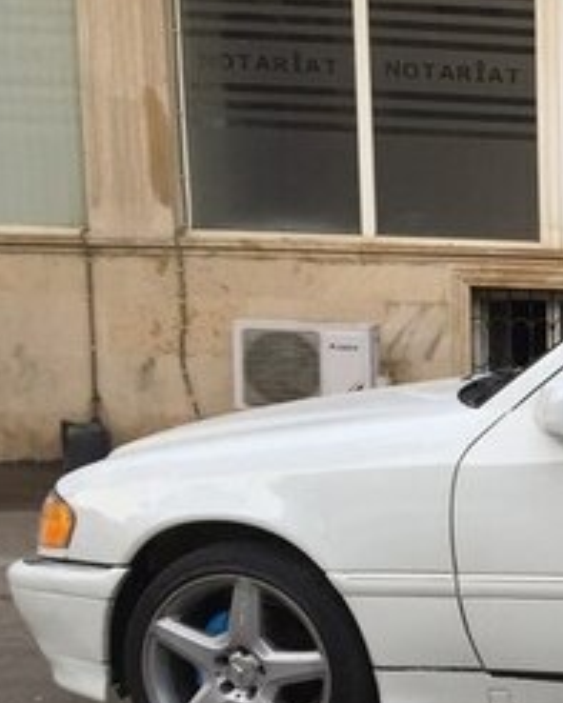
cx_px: 920
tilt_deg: -10.1
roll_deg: -2.3
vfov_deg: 24.7
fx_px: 1582
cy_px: 539
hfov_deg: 17.5
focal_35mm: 76
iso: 50
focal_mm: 4.15
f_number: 2.2
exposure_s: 1/100
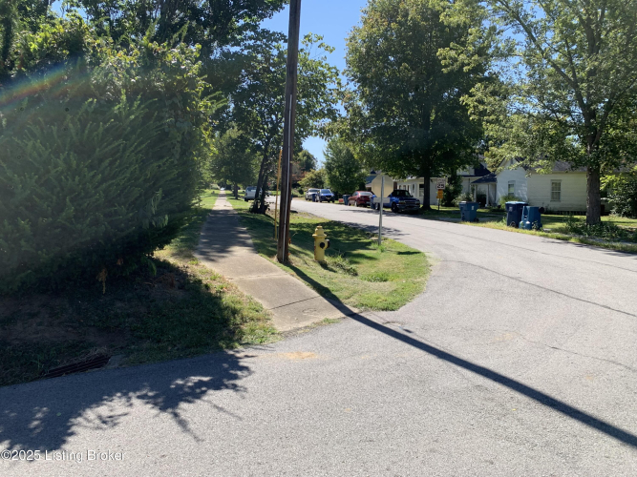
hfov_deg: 67.3
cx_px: 318
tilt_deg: -3.9
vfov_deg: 53.0
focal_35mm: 26
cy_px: 238
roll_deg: +0.6
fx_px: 478
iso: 25
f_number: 1.8
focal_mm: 4.25
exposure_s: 1/1100
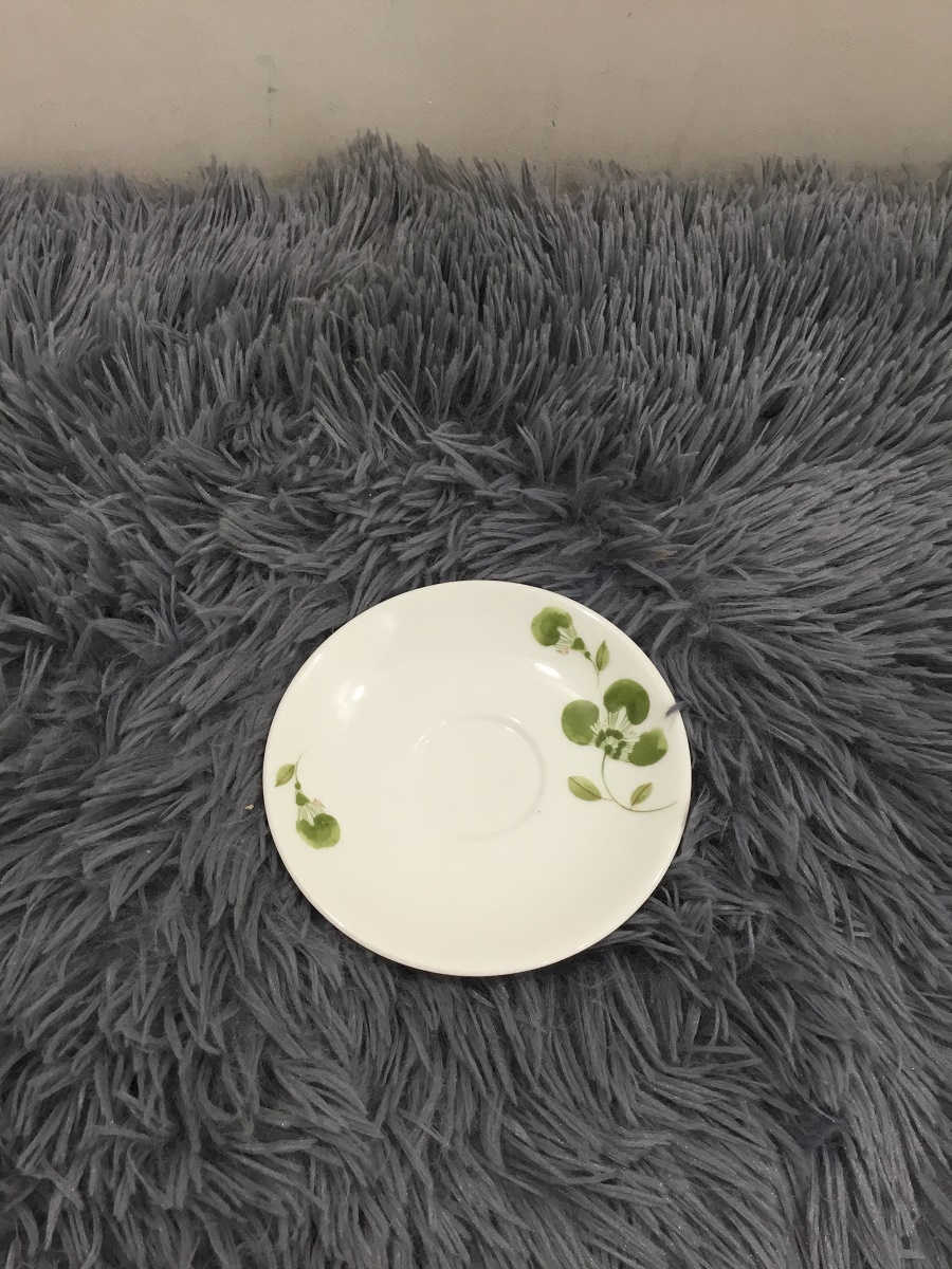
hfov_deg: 45.4
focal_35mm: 31
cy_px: 634
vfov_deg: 58.4
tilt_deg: -57.9
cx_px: 476
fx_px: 1137
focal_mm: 3.3
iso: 64
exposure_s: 1/33
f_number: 2.4
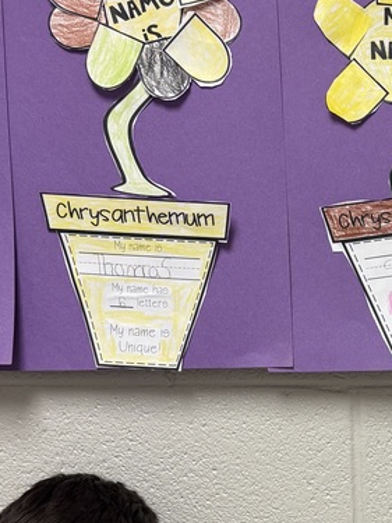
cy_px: 596
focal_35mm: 71
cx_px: 523
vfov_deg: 25.2
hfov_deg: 19.0
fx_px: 1073
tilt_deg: -10.7
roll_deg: -0.7
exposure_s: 1/60
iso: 80
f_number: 1.6
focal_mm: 5.96
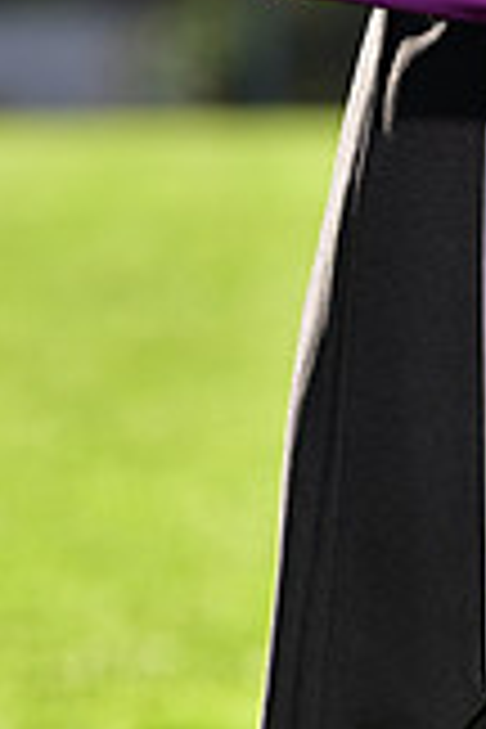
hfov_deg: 1.9
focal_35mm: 717
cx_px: 578
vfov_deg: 2.9
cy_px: -338
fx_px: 14518
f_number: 5
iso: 80
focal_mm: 200
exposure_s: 1/250
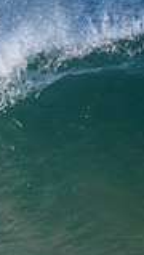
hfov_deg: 0.4
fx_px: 19349
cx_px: -251
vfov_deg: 0.8
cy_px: 224
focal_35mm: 2864
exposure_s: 1/4000
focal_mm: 500
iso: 640
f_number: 5.6
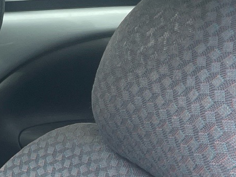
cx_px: -105
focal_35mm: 109
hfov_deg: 16.6
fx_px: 743
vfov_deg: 12.8
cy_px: 276
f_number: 1.6
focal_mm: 4.2
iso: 32
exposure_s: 1/421
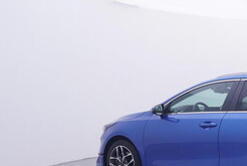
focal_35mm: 50
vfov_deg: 26.8
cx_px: 275
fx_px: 344
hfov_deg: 34.0
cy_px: 114
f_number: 5
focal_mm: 15
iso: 200
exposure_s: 1/80
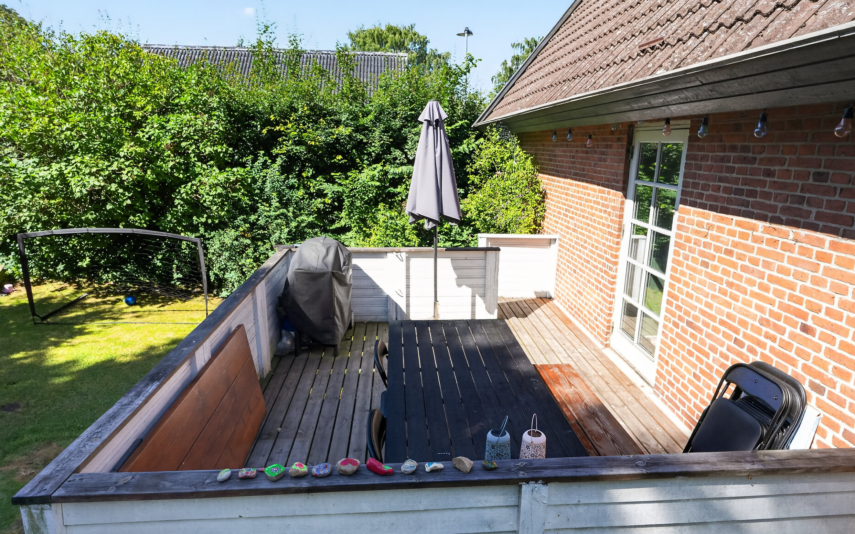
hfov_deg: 82.3
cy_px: 270
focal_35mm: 21
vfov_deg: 57.3
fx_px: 489
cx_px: 437
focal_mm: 20
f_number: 8
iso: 400
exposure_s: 1/160
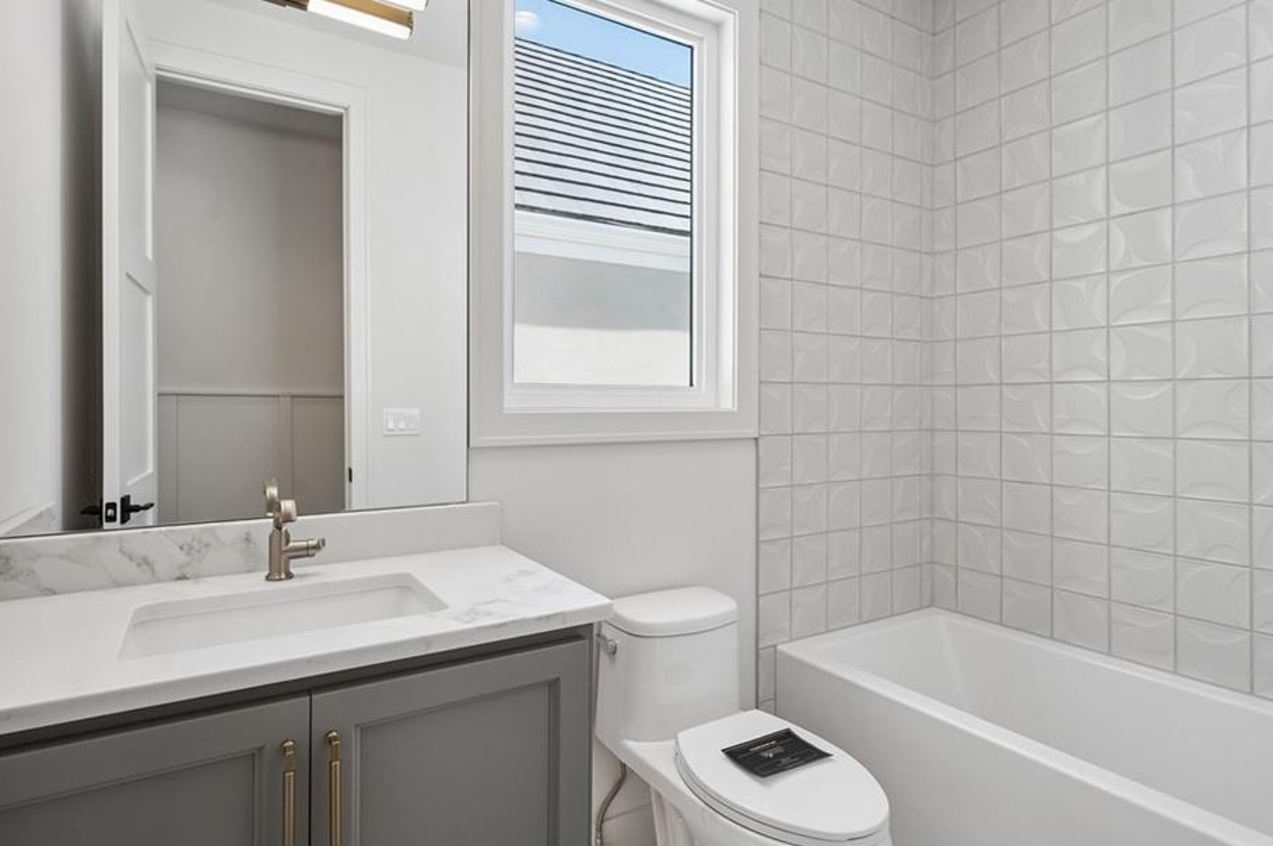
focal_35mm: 19
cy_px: 431
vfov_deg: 65.7
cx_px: 630
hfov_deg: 88.3
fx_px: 656
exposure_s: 1/160
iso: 640
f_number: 6.3
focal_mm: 16.5
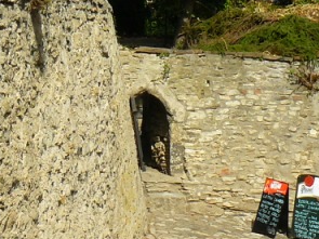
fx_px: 1151
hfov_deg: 15.7
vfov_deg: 11.8
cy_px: 69
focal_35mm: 125
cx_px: 87
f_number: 5.6
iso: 100
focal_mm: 6
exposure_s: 1/400
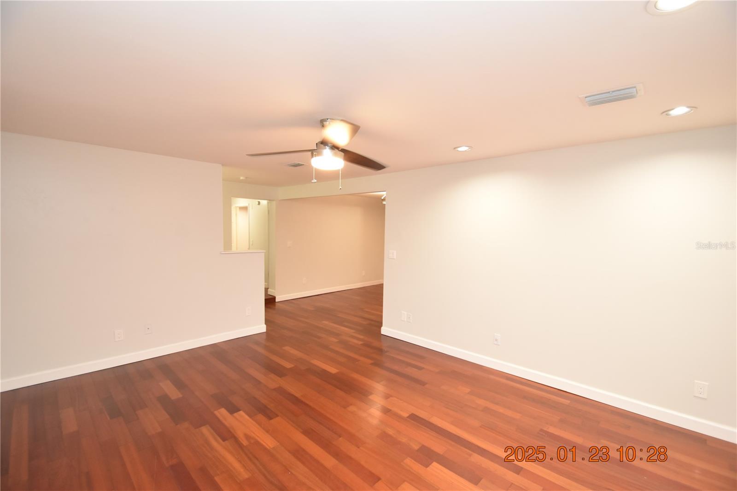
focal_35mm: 15
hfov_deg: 100.4
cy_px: 246
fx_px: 307
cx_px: 368
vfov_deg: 77.3
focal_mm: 10
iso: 1250
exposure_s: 1/60
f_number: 3.5
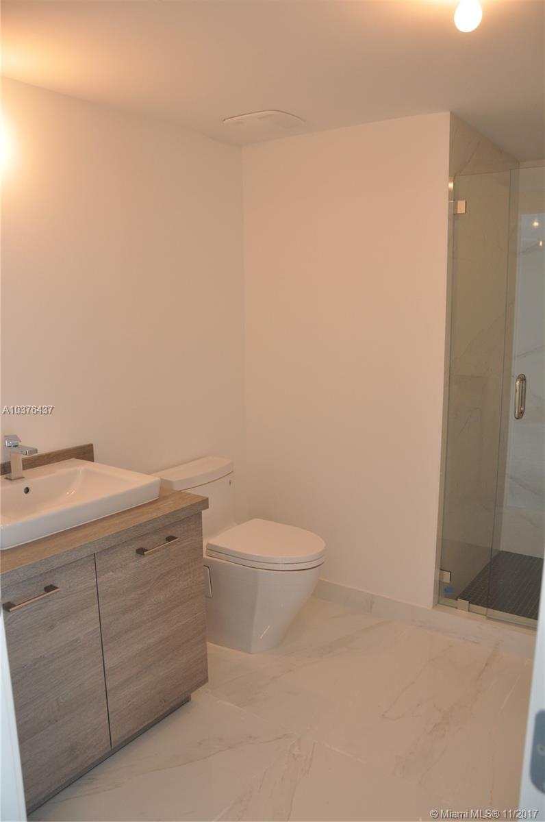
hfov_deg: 47.8
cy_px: 411
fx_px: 615
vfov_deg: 67.5
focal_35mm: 27
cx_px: 272
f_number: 5.6
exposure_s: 1/30
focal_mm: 18
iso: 400
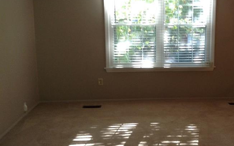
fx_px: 351
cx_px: 167
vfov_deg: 23.5
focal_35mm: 55
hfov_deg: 36.3
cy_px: 64
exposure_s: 1/24
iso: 40
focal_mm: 3.3
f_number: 2.4
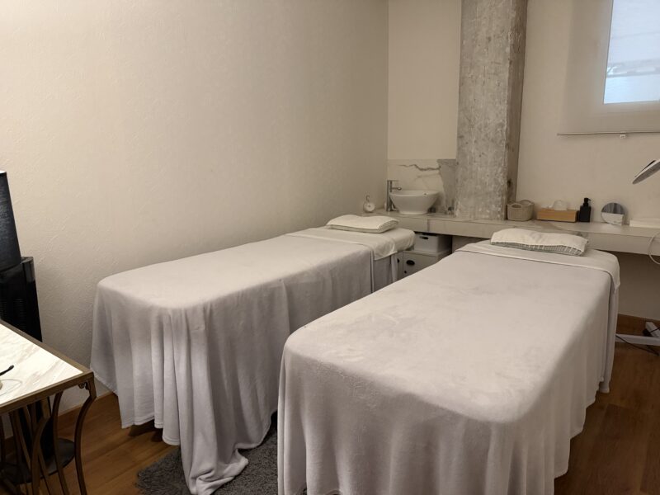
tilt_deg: -13.3
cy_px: 248
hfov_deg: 71.6
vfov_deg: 56.8
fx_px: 458
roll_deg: +2.0
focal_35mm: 24
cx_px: 330
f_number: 1.78
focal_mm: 6.76
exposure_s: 1/50
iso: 800
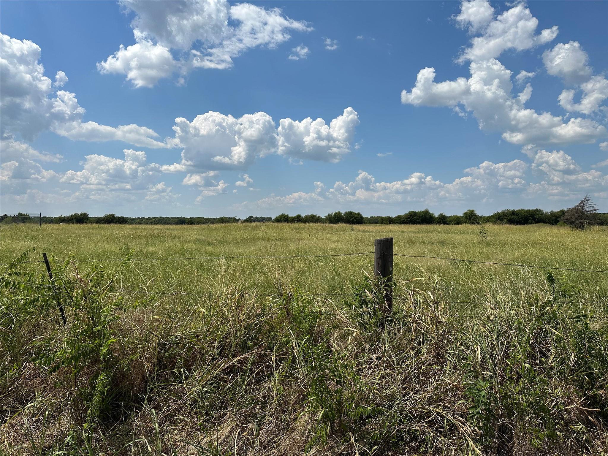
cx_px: 304
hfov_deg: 71.6
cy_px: 228
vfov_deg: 56.8
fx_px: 422
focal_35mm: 24
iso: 80
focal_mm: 6.86
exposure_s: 1/8929
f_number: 1.78
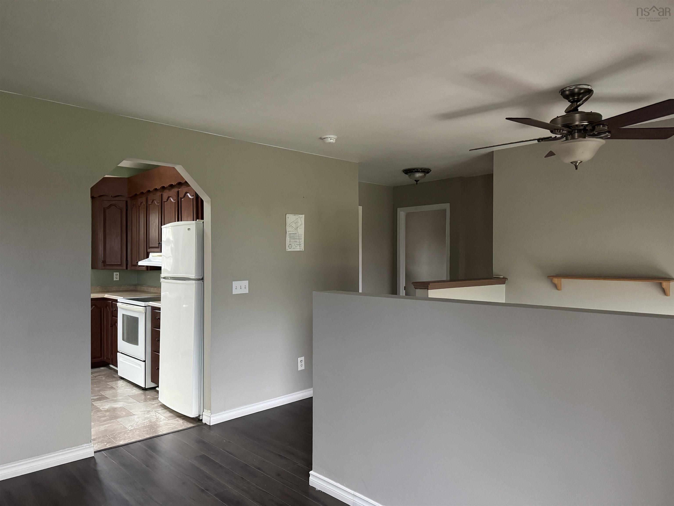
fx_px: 467
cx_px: 337
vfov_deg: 56.8
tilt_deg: +0.0
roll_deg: +1.8
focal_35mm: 24
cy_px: 253
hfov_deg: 71.6
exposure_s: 1/60
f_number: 1.78
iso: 800
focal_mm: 6.76
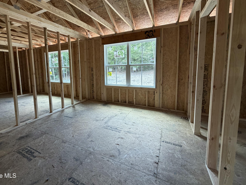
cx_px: 112
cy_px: 80
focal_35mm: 16
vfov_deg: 77.7
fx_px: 114
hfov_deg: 94.2
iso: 250
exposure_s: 1/121
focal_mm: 2.22
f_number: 2.2
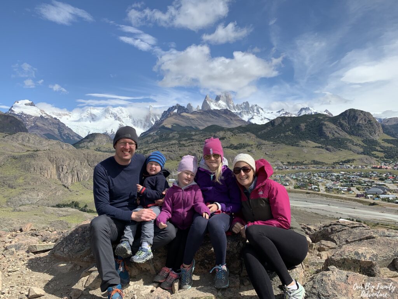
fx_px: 299
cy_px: 150
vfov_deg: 53.1
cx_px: 199
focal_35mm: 26
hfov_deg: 67.3
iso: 25
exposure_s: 1/3185
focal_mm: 4.25
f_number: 1.8
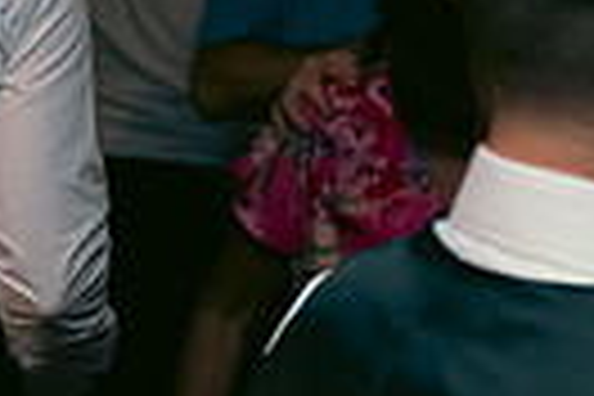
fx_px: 2755
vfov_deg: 8.2
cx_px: 976
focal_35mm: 167
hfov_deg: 11.6
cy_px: 128
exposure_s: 1/160
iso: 800
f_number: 3.5
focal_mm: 38
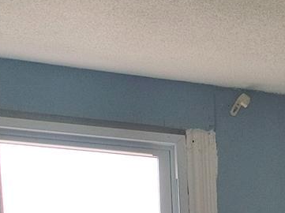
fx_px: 1168
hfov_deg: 12.0
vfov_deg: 9.2
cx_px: 607
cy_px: 533
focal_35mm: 142
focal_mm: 4.68
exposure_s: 1/100
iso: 168
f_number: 1.7
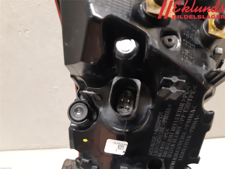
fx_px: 169
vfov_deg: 53.1
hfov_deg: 67.3
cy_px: 84
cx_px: 112
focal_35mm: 26
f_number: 1.7
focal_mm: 3.93
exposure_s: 1/25
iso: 200
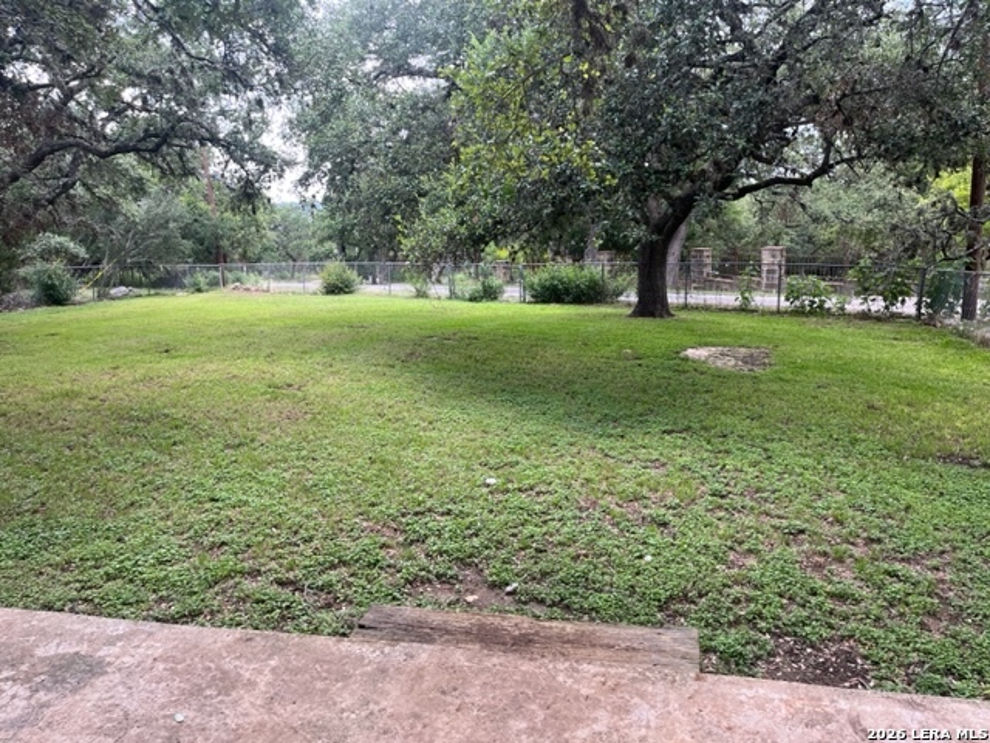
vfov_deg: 53.1
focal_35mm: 26
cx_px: 495
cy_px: 372
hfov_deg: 67.3
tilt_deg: -11.9
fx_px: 744
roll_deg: +2.2
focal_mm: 5.1
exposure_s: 1/246
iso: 50
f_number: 1.6
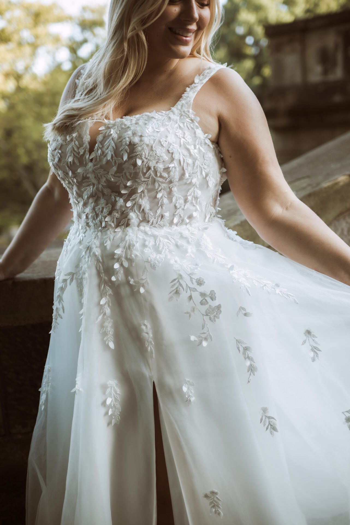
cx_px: 175
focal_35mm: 35
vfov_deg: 54.4
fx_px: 510
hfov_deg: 37.9
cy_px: 262
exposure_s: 1/250
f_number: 2
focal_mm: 35
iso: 160
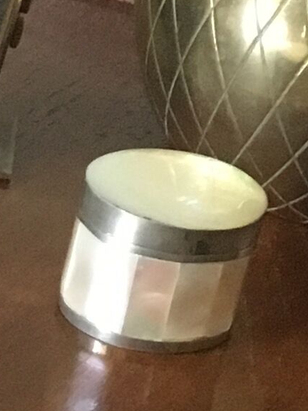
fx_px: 2408
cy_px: 1116
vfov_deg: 8.5
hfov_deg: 7.0
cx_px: -391
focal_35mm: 203
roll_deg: -8.6
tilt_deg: -43.8
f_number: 2.2
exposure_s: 1/25
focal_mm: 4.15
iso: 200
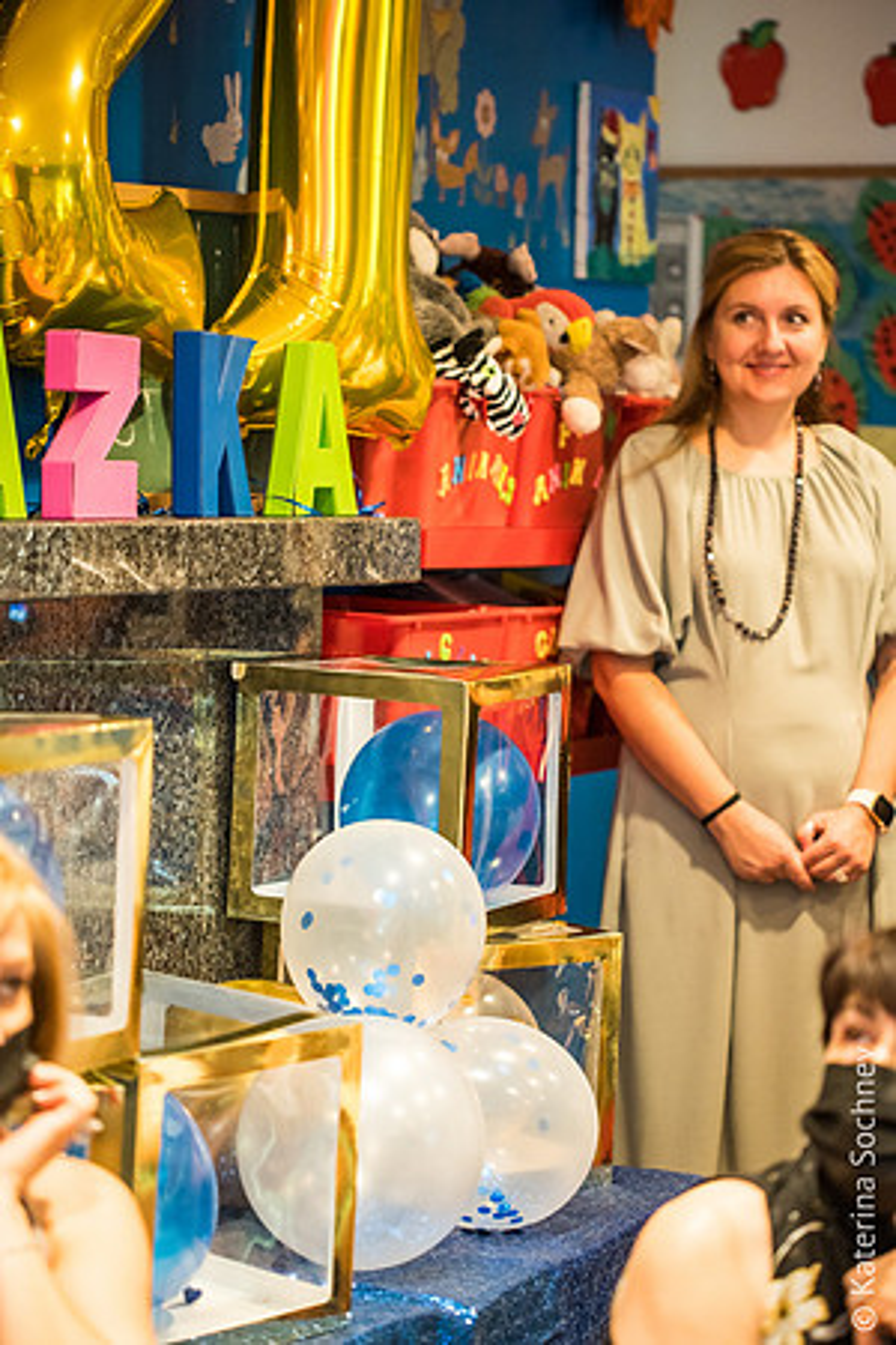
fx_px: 3733
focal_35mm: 100
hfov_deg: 13.7
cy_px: 672
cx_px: 448
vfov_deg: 20.4
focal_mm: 100
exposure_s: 1/80
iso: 1600
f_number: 2.8
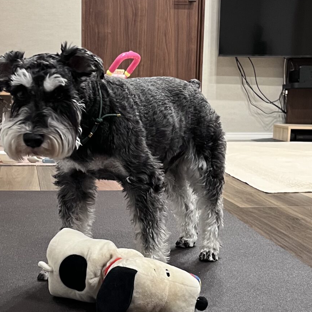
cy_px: 215
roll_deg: -2.2
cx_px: 147
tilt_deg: -10.8
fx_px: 693
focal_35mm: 68
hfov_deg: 25.4
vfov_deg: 25.2
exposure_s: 1/50
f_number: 1.6
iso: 250
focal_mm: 5.1
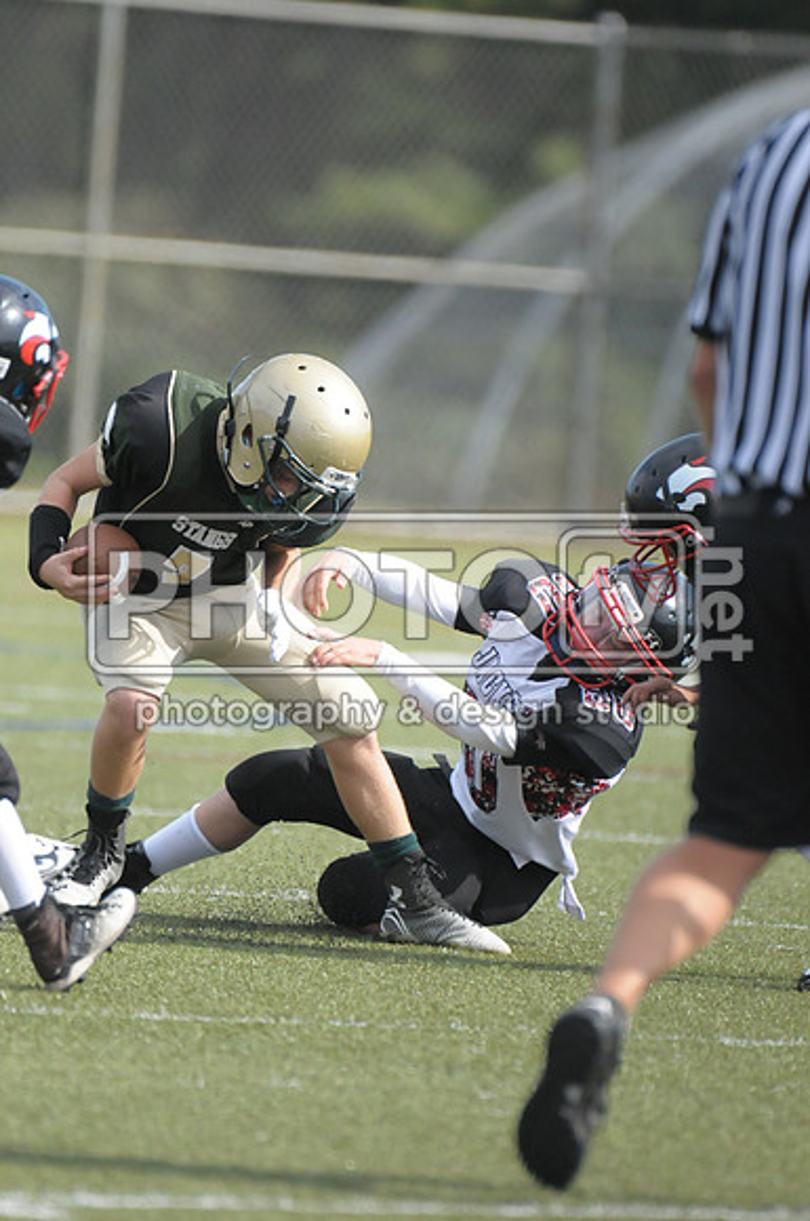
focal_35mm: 600
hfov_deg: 2.3
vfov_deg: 3.4
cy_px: 610
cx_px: 405
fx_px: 20309
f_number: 4
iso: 1600
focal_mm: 400
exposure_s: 1/6400
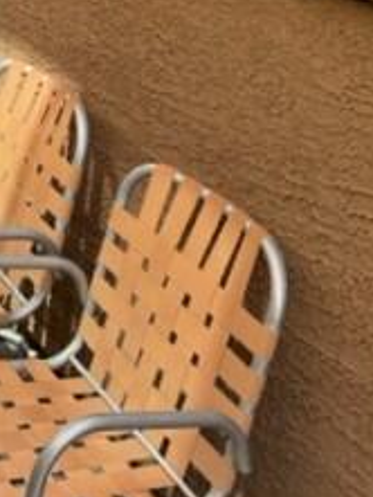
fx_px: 1033
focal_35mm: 72
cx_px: -98
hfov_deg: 19.1
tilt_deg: -9.4
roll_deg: -4.5
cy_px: -84
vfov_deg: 24.7
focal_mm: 4.2
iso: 32
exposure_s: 1/500
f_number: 1.6
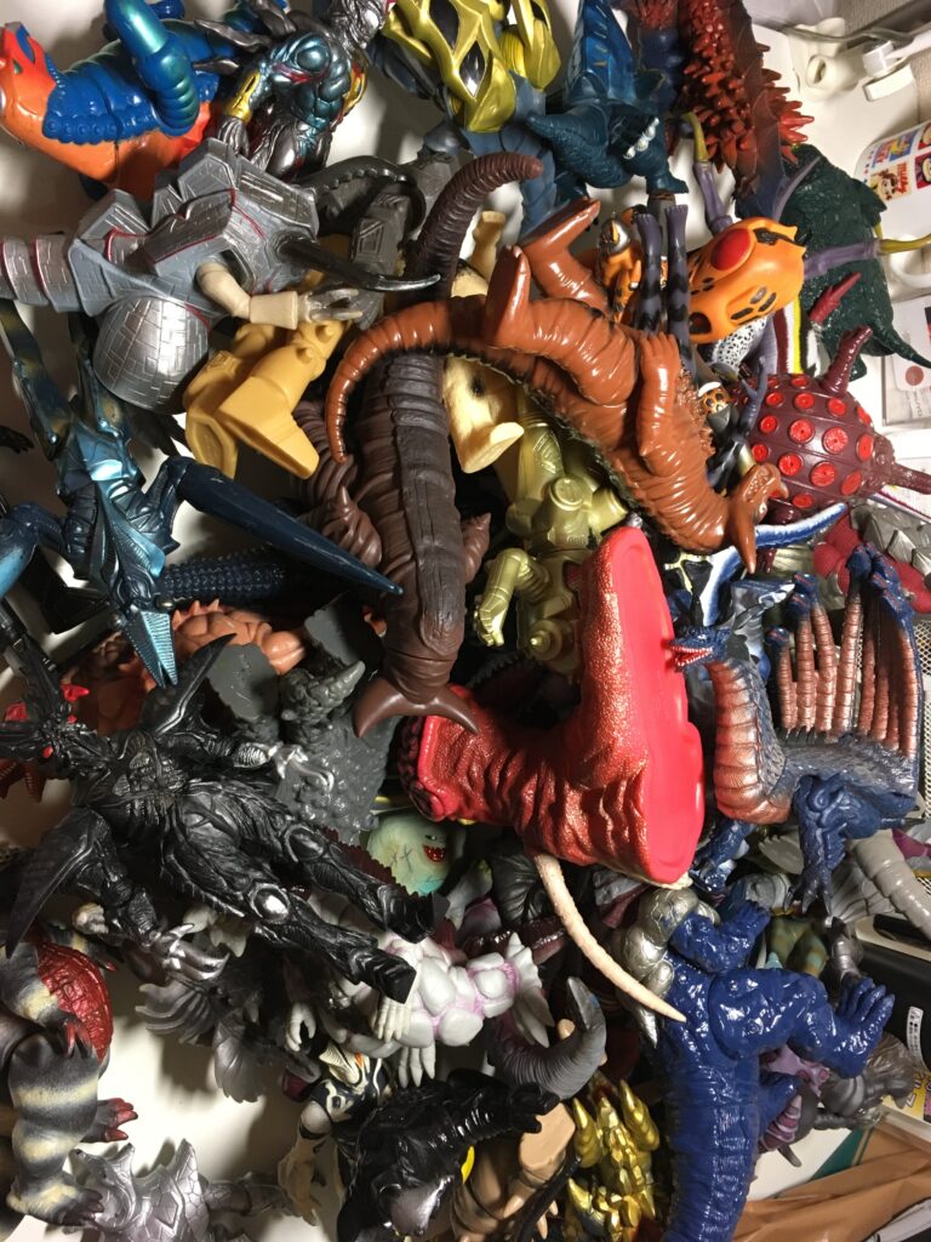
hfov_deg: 48.2
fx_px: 1040
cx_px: 466
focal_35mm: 29
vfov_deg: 61.7
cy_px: 621
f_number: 2.2
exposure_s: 1/30
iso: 125
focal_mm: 4.15
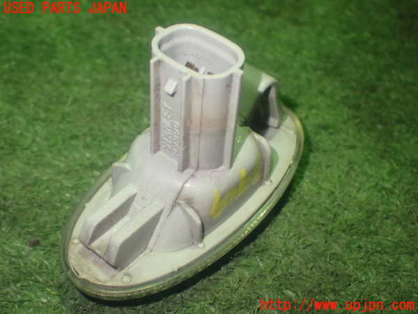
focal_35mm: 54
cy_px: 157
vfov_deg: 27.0
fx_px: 652
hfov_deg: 35.5
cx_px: 209
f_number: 3.3
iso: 800
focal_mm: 9.65
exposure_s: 1/50
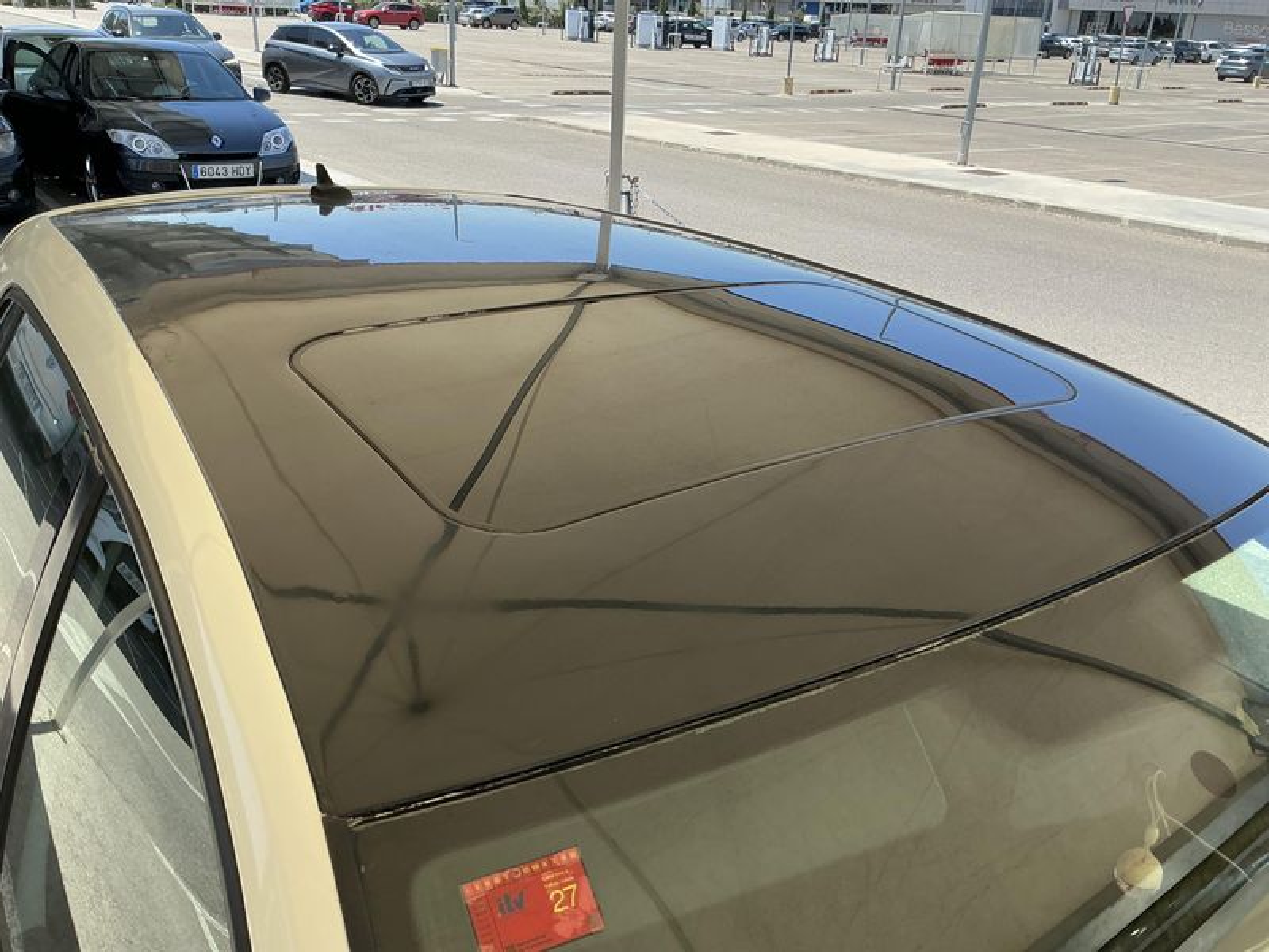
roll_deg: -2.4
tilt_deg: -23.5
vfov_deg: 49.7
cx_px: 634
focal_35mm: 28
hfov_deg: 63.4
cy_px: 476
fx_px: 1026
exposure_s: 1/792
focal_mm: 3
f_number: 1.8
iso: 25
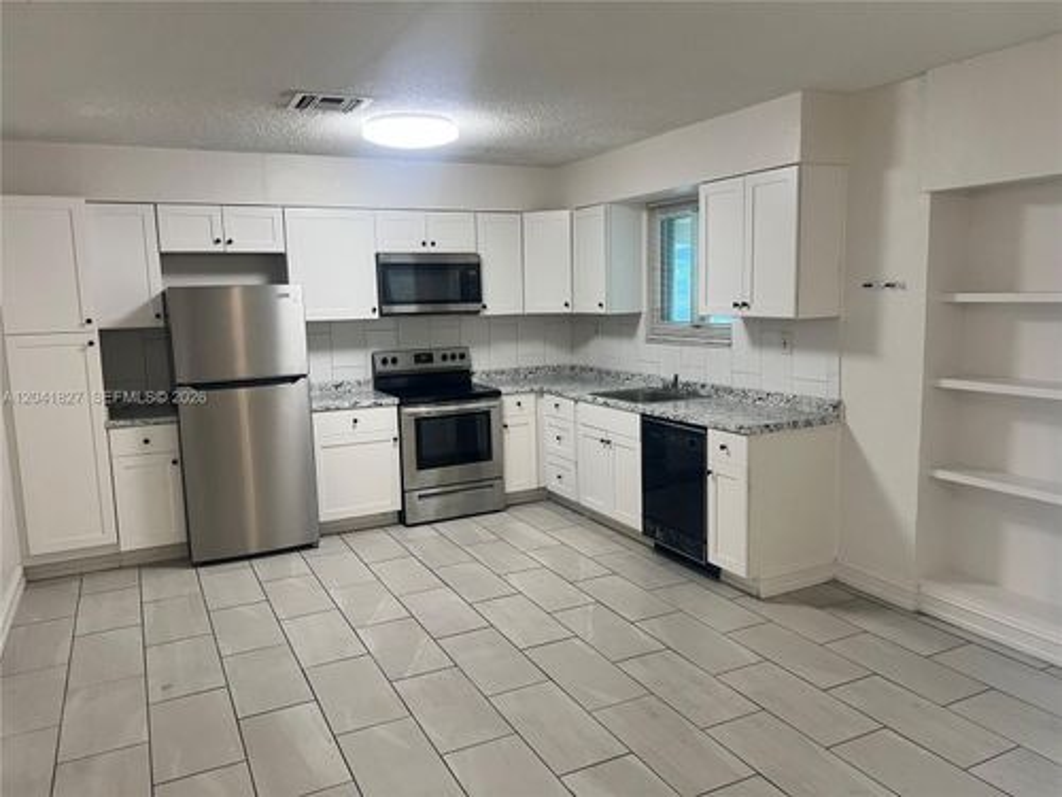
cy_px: 398
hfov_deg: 67.3
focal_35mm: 26
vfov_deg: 53.1
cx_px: 531
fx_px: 798
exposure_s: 1/60
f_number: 1.5
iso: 80
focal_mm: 5.7
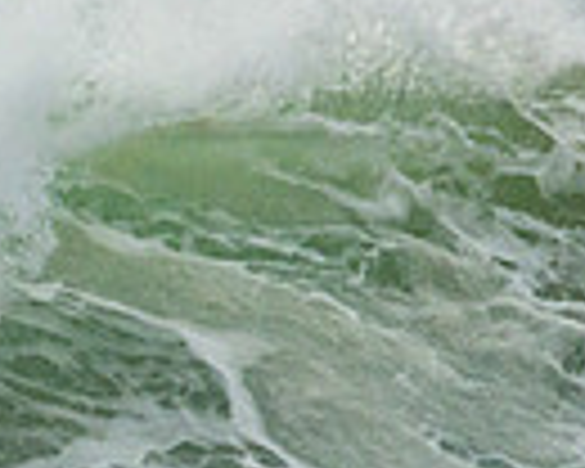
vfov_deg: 0.5
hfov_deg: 0.6
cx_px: -171
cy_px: 452
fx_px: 57880
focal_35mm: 3343
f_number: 11
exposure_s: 1/2500
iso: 1250
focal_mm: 800
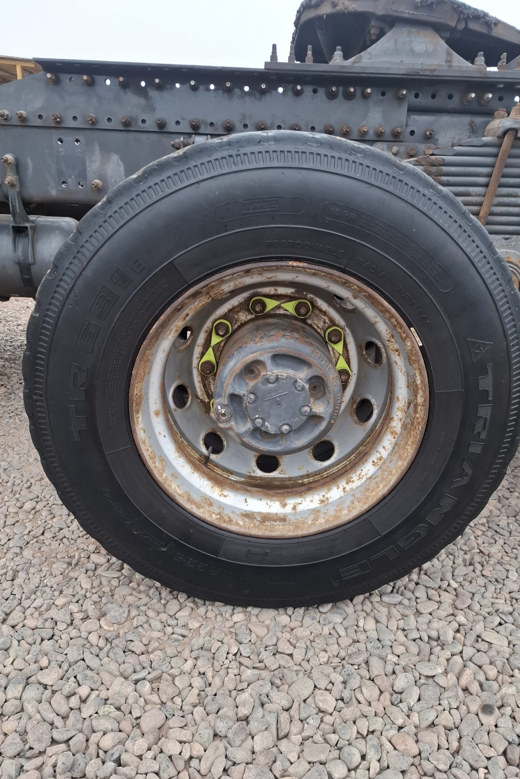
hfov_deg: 53.1
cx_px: 273
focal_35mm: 24
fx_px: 520
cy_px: 389
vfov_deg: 73.7
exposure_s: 1/100
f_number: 1.8
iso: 64
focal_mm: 5.54
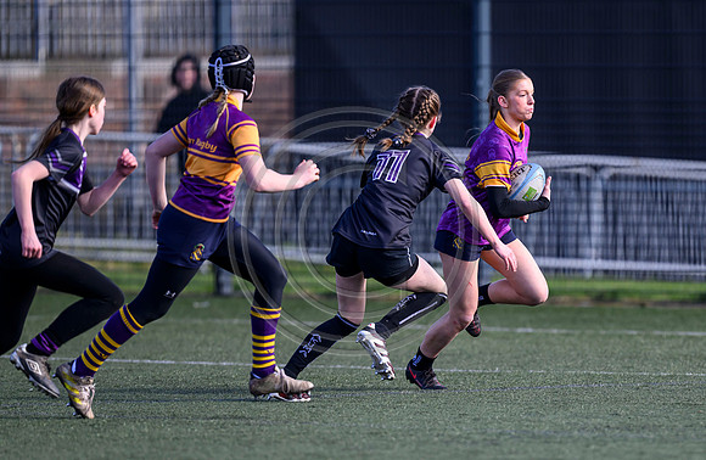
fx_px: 11745
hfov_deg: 3.4
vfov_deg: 2.2
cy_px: 331
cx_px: 467
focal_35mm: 603
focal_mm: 400
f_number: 3.2
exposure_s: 1/2500
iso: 500
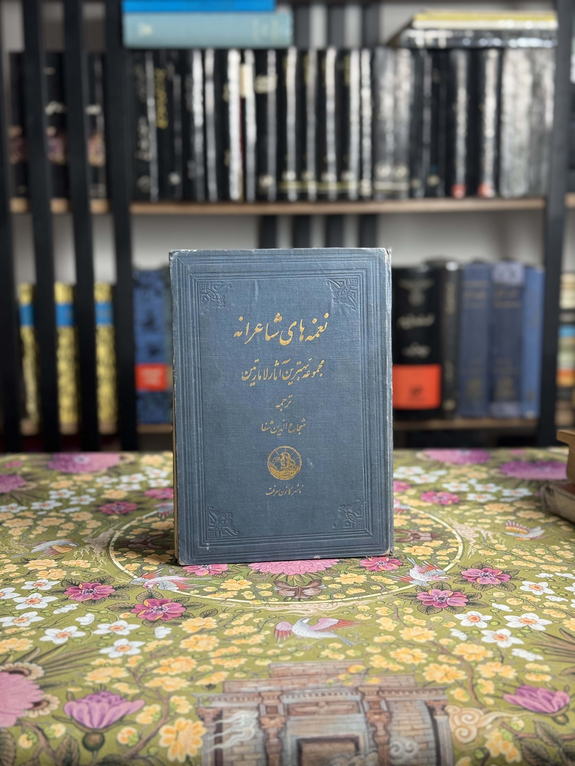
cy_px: 383
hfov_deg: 30.3
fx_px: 1063
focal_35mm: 48
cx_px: 288
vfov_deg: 39.7
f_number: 1.78
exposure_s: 1/50
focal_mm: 6.76
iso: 64
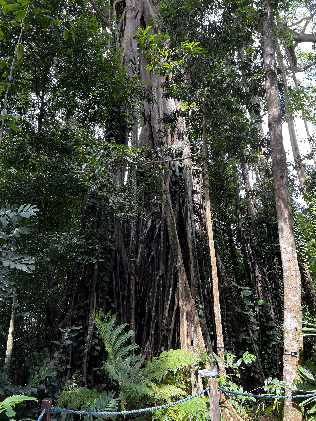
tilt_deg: +16.3
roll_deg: +0.8
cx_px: 158
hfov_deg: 53.1
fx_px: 316
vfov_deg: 67.3
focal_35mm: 26
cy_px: 210
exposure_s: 1/125
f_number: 1.5
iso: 64
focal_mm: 5.7
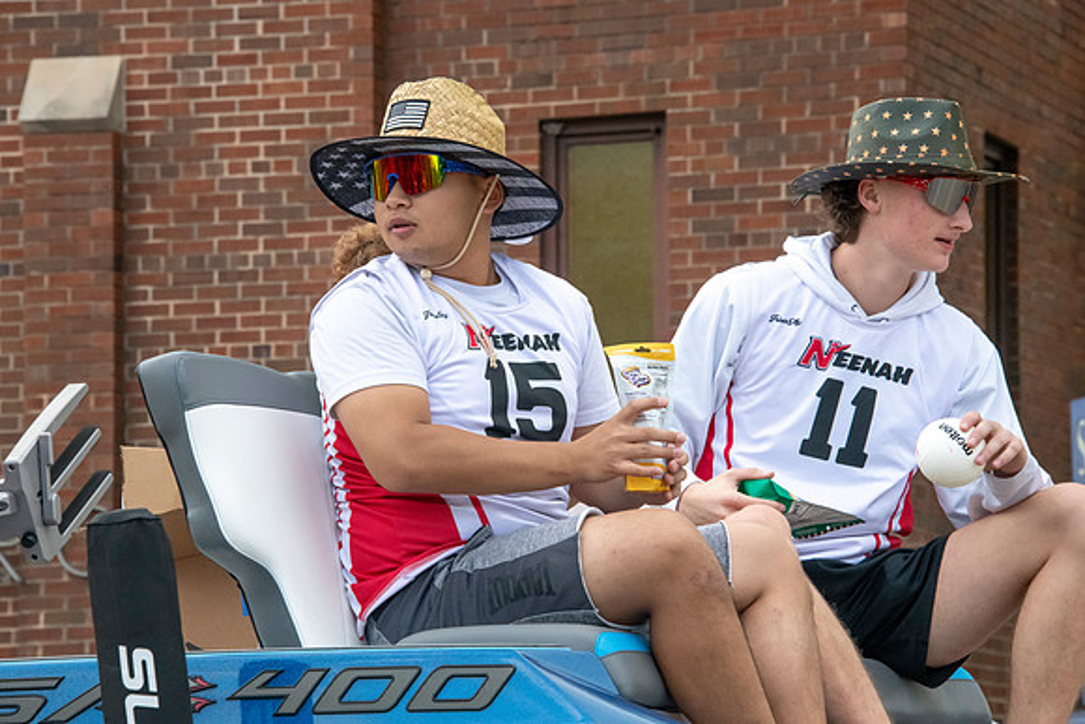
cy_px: 362
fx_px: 5426
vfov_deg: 7.6
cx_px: 542
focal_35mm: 180
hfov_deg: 11.4
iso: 3200
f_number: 11
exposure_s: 1/500
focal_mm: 180
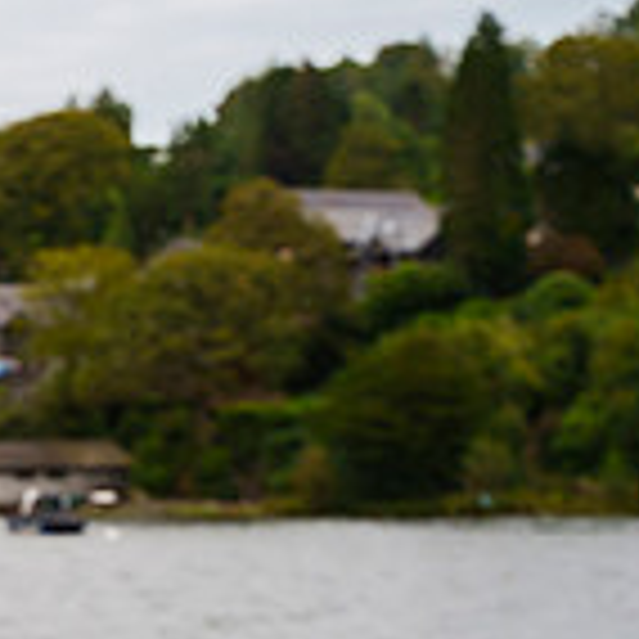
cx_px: -616
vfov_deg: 11.3
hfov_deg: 10.5
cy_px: 686
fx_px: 3195
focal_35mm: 153
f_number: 4
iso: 250
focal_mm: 44
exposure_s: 1/250
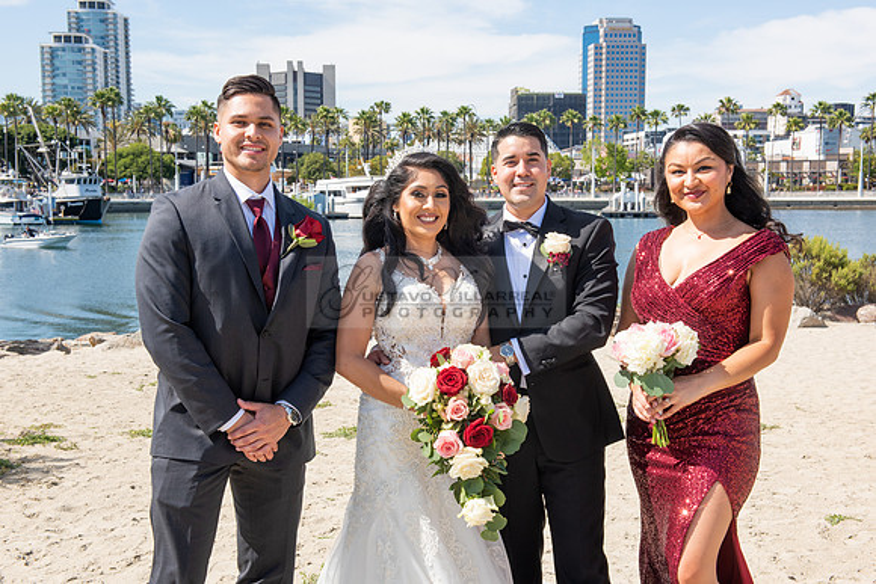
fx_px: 1168
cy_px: 292
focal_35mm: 48
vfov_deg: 28.1
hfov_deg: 41.1
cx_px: 438
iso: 200
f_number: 11
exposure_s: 1/200
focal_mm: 48
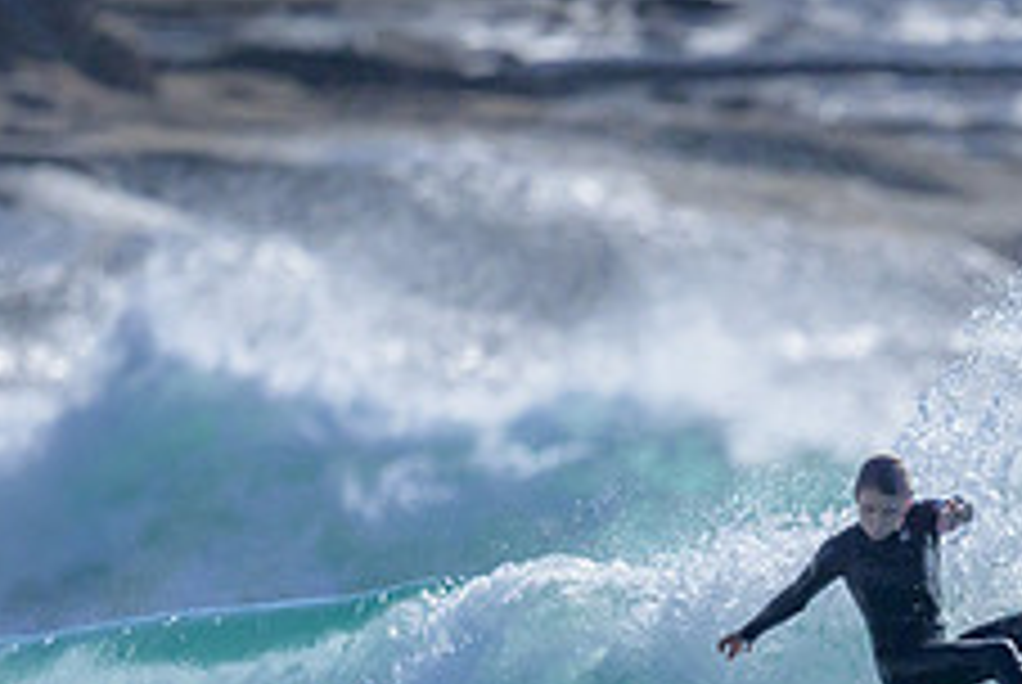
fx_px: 58073
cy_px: 866
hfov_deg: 1.0
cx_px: 1081
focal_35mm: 2043
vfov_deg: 0.7
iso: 2000
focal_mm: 800
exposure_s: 1/2000
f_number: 6.3
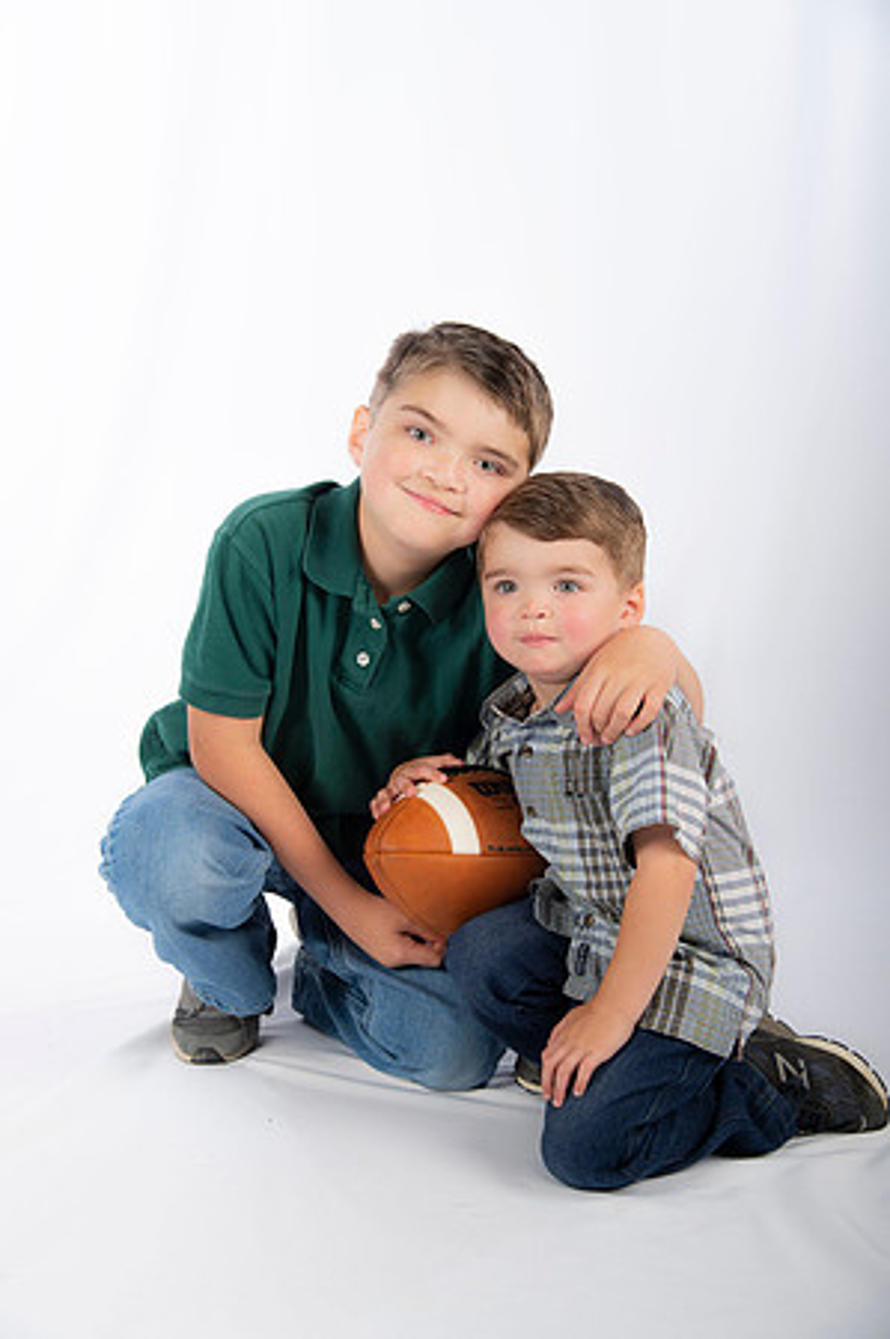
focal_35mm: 52
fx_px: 1933
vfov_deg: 38.2
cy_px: 670
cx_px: 445
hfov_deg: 25.9
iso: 100
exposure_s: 1/200
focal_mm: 52
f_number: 5.6
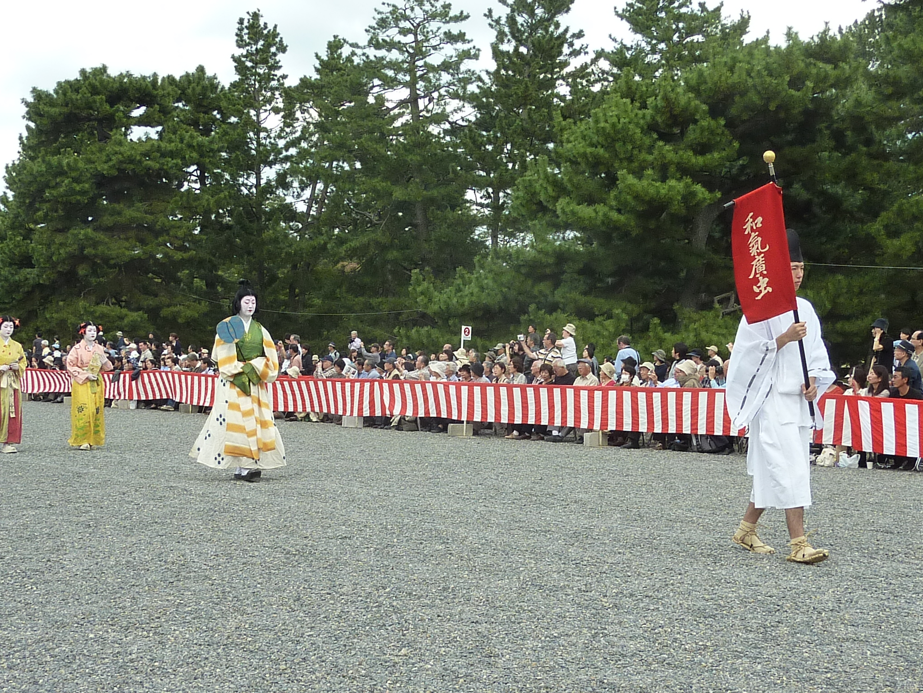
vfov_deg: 28.6
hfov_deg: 37.5
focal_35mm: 51
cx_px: 462
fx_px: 1360
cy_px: 346
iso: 125
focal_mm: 4.7
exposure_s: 1/320
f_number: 4
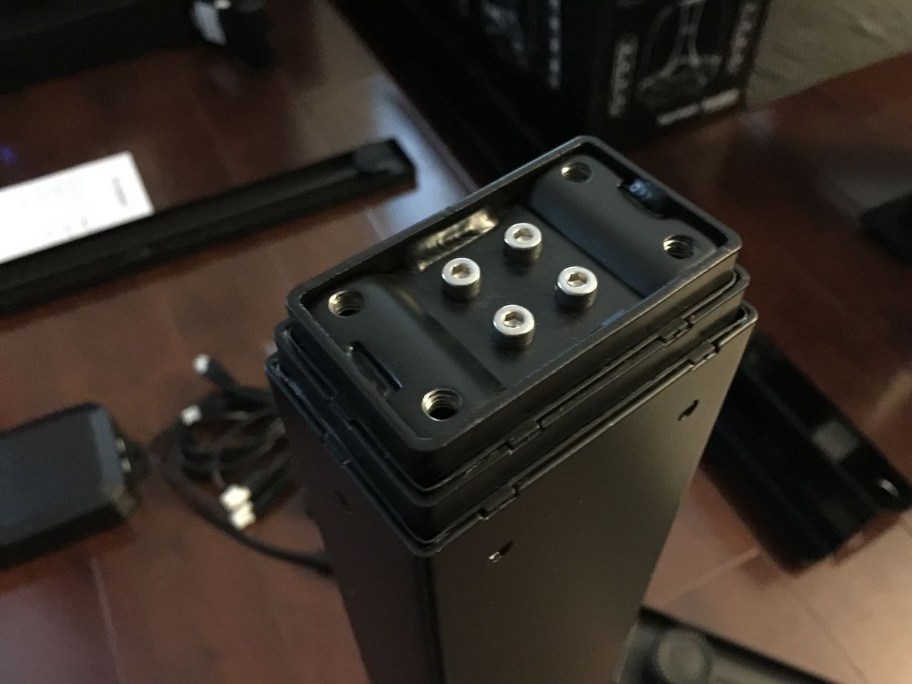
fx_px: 764
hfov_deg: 61.7
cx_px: 456
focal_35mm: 29
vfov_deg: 48.2
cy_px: 342
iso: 320
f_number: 2.2
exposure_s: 1/4
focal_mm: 4.15
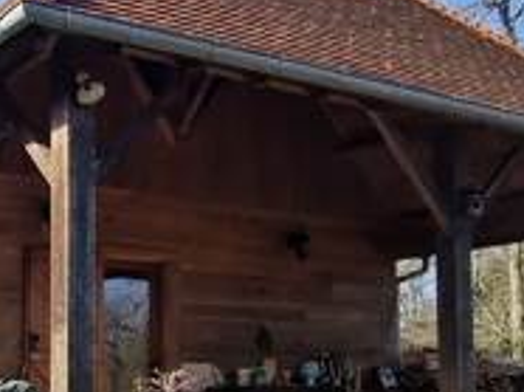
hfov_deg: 33.1
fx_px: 847
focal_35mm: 56
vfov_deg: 25.6
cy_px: 310
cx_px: 85
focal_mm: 2.2
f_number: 2.2
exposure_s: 1/1144
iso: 50
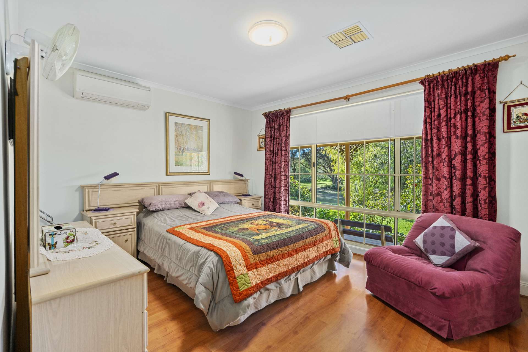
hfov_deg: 96.7
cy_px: 176
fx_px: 235
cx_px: 264
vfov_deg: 73.7
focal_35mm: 16
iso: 500
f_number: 4
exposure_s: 1/50
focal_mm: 16
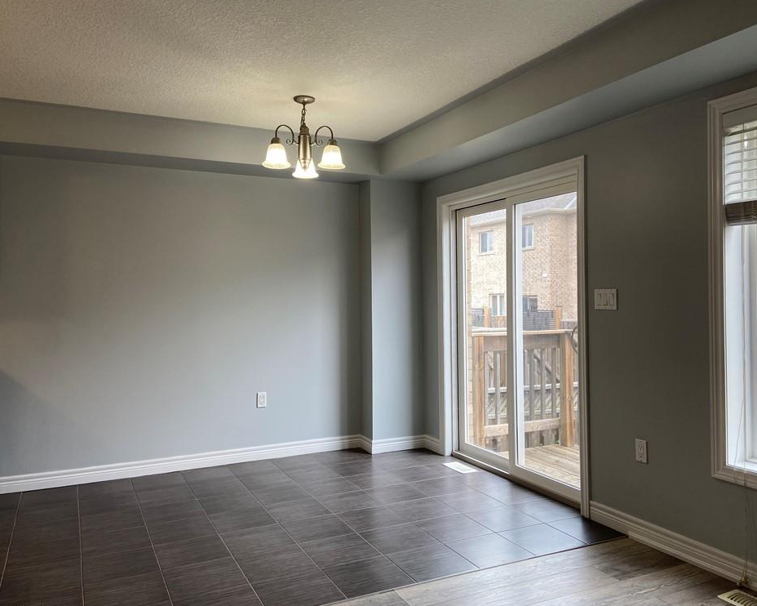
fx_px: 627
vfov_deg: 51.5
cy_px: 305
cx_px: 377
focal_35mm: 28
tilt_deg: -0.7
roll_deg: +0.3
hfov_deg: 62.2
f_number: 1.8
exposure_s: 1/120
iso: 80
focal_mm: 4.25
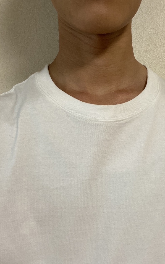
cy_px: 128
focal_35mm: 33
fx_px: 237
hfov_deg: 38.1
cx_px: 102
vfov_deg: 58.1
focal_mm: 2.71
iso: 200
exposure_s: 1/60
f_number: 2.2
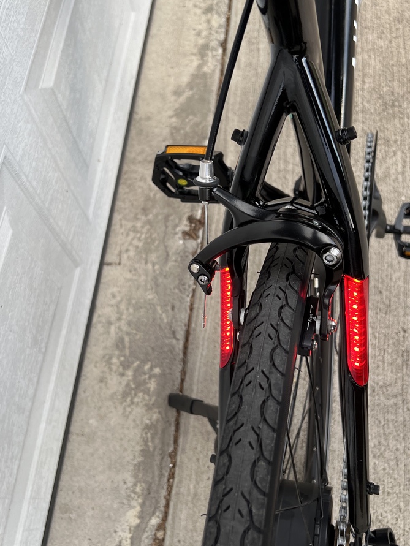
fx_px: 552
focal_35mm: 35
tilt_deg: -66.5
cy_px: 268
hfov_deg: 40.7
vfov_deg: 52.6
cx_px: 207
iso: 40
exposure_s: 1/290
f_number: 1.5
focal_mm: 5.7
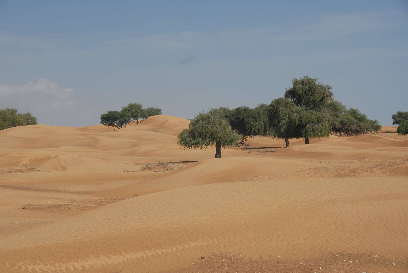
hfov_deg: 27.0
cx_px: 204
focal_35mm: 75
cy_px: 136
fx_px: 851
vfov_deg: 18.2
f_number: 7.1
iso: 100
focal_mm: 50
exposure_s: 1/180
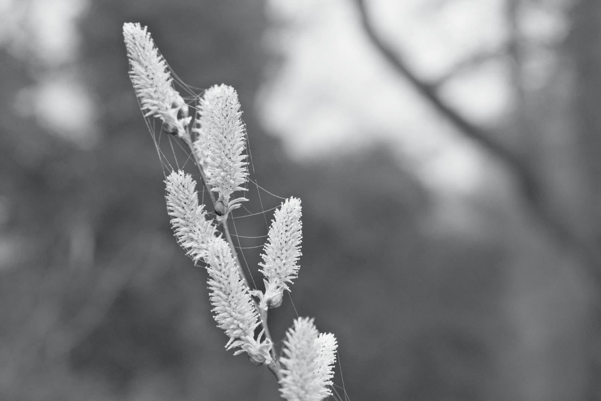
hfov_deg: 24.8
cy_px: 200
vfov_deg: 16.7
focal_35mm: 82
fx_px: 1369
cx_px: 300
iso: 640
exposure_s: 1/240
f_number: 5.6
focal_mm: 54.5
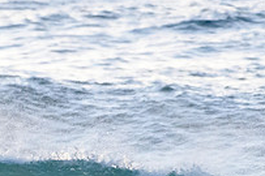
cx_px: -72
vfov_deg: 0.6
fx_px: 15784
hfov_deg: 1.0
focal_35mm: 2146
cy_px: 247
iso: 3600
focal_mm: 500
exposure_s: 1/1000
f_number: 5.6
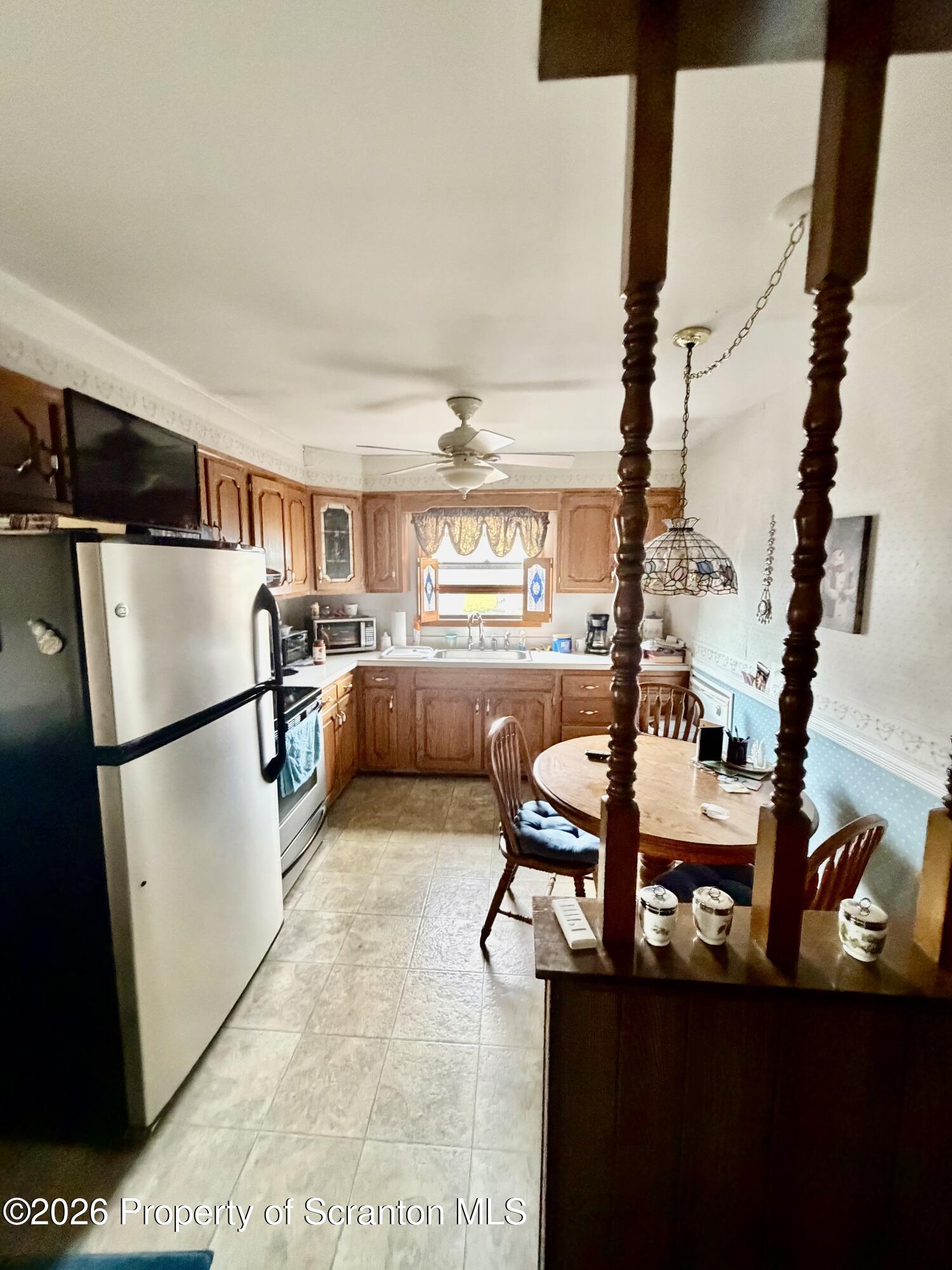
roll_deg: -0.8
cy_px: 635
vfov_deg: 102.1
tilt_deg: -7.6
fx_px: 513
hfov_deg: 85.7
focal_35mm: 14
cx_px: 476
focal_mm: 2.22
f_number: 2.2
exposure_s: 1/60
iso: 800
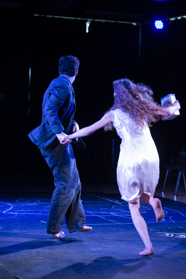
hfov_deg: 15.2
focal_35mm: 90
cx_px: 93
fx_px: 697
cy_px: 140
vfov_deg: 22.6
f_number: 2.8
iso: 1600
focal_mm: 60
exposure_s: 1/250
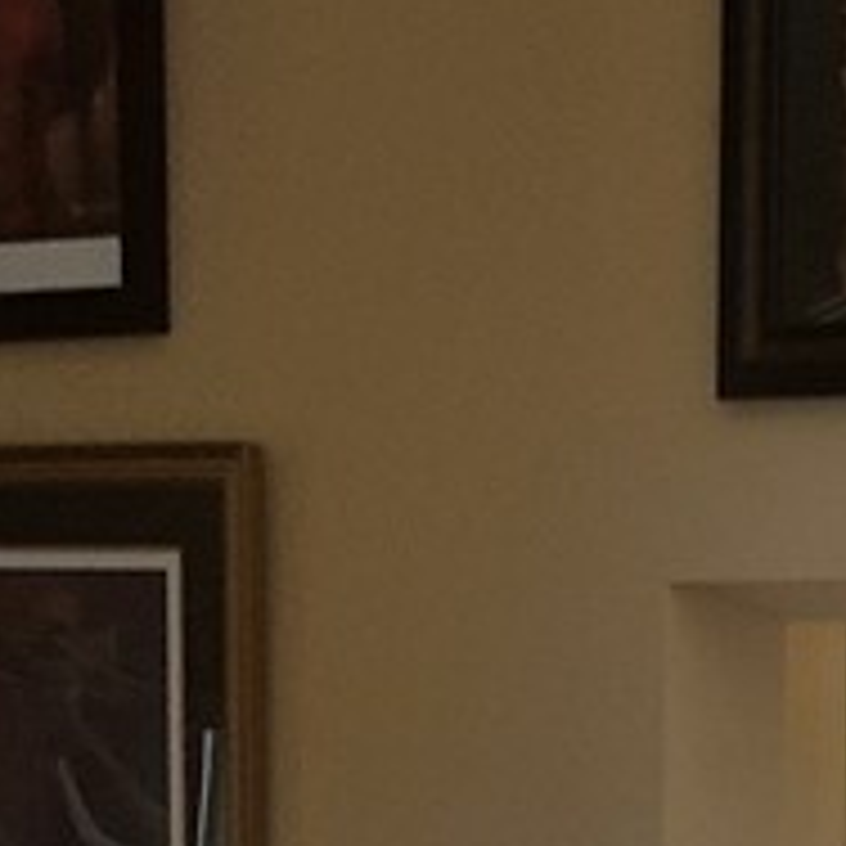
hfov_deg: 12.9
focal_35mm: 125
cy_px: 1526
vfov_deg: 12.7
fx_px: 3456
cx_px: 1426
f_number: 1.8
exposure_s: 1/60
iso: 125
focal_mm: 5.4
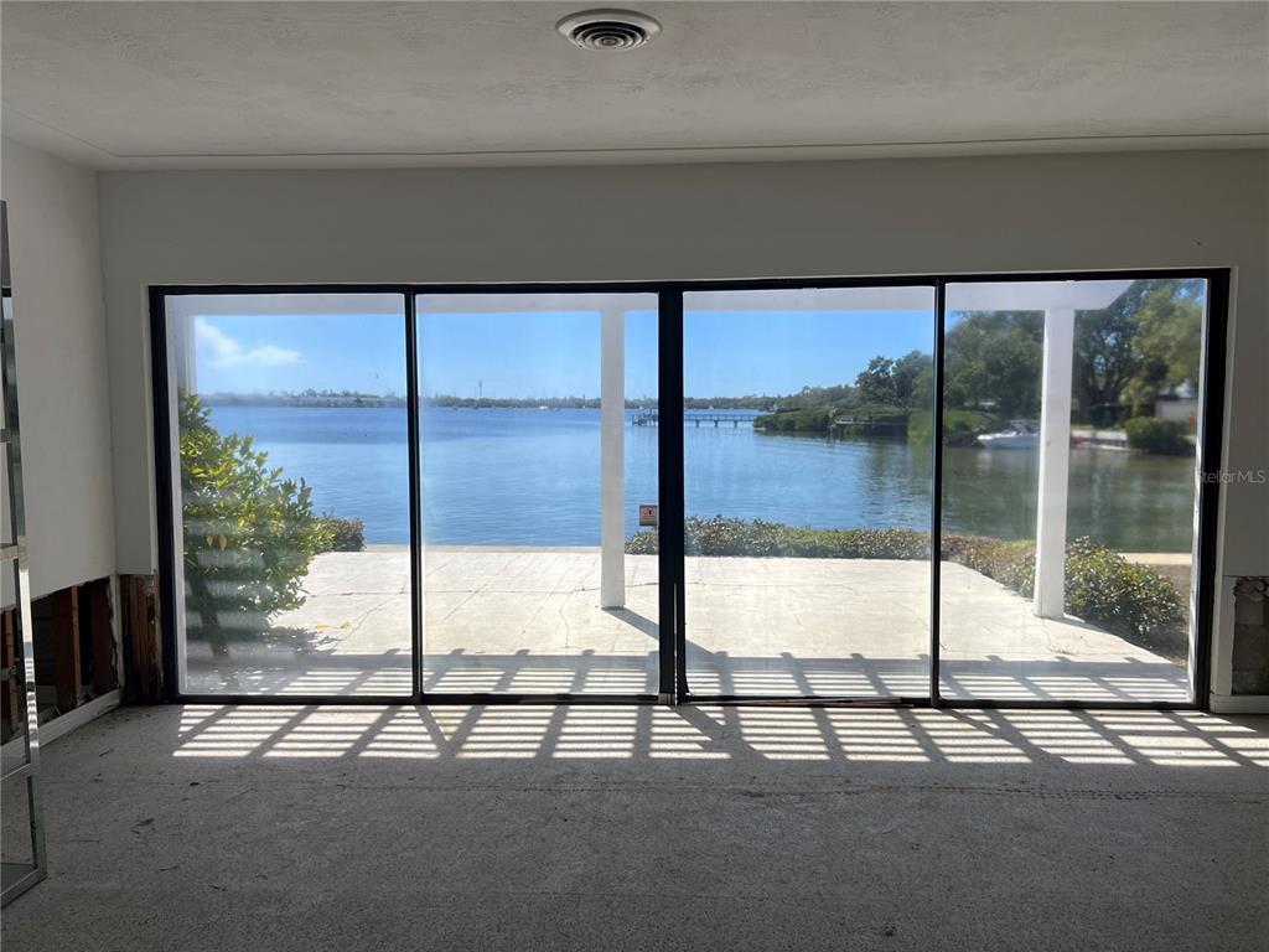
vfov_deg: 53.1
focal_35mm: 26
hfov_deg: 67.3
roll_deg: -0.9
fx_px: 953
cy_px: 476
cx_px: 634
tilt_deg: -5.7
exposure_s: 1/2994
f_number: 1.5
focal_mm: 5.7
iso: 50
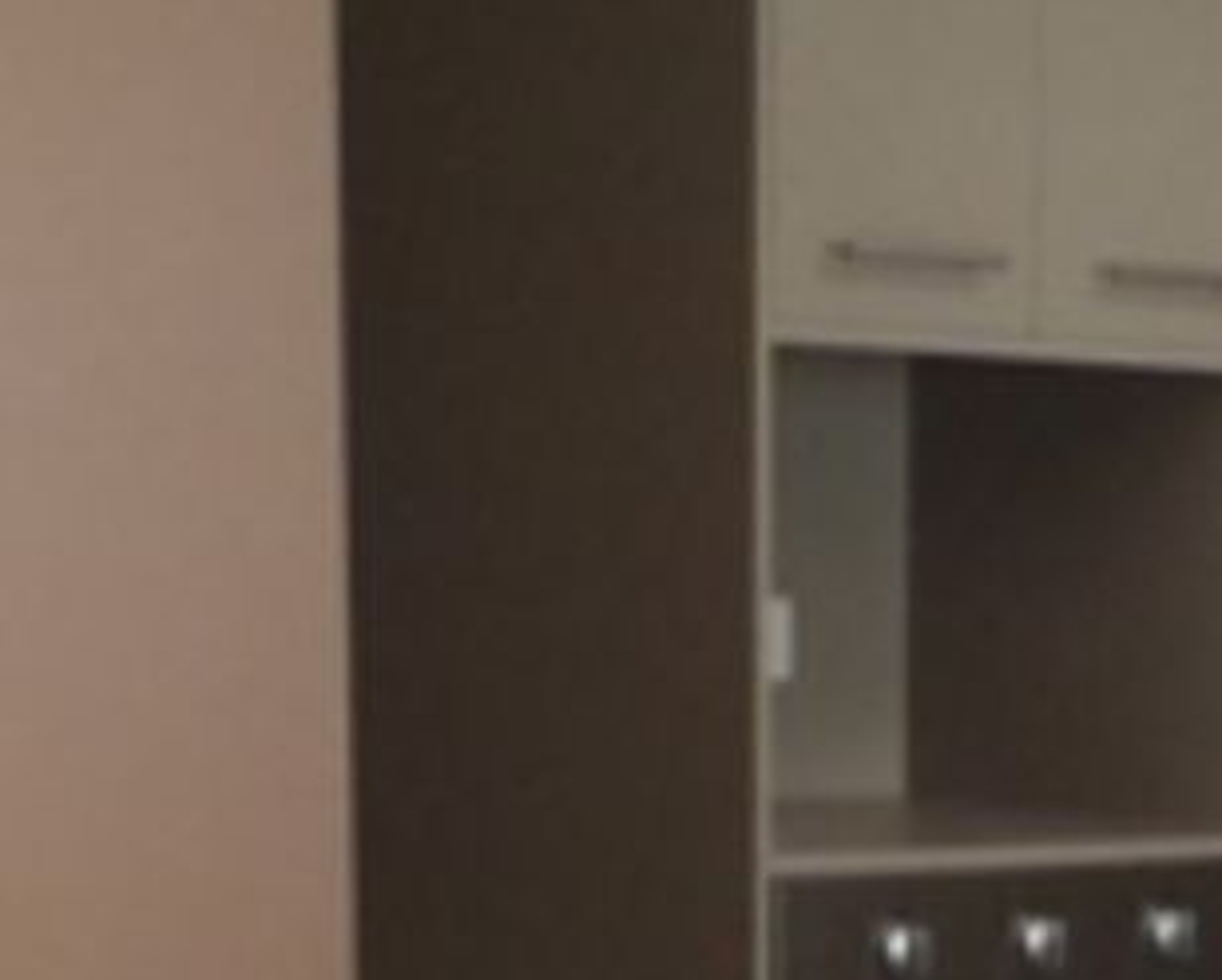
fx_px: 4815
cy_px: 1962
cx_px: 1706
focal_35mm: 133
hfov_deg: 13.8
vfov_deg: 10.6
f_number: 3.9
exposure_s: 1/20
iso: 200
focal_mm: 5
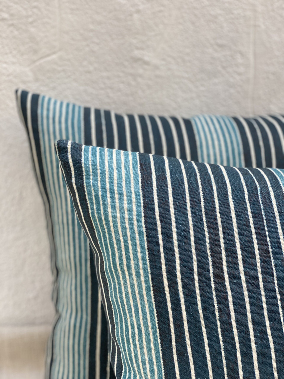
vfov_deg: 36.8
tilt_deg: -19.1
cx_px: 142
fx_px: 569
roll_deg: -0.2
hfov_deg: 28.0
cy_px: 190
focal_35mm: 52
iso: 80
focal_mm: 6
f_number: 2
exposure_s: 1/122
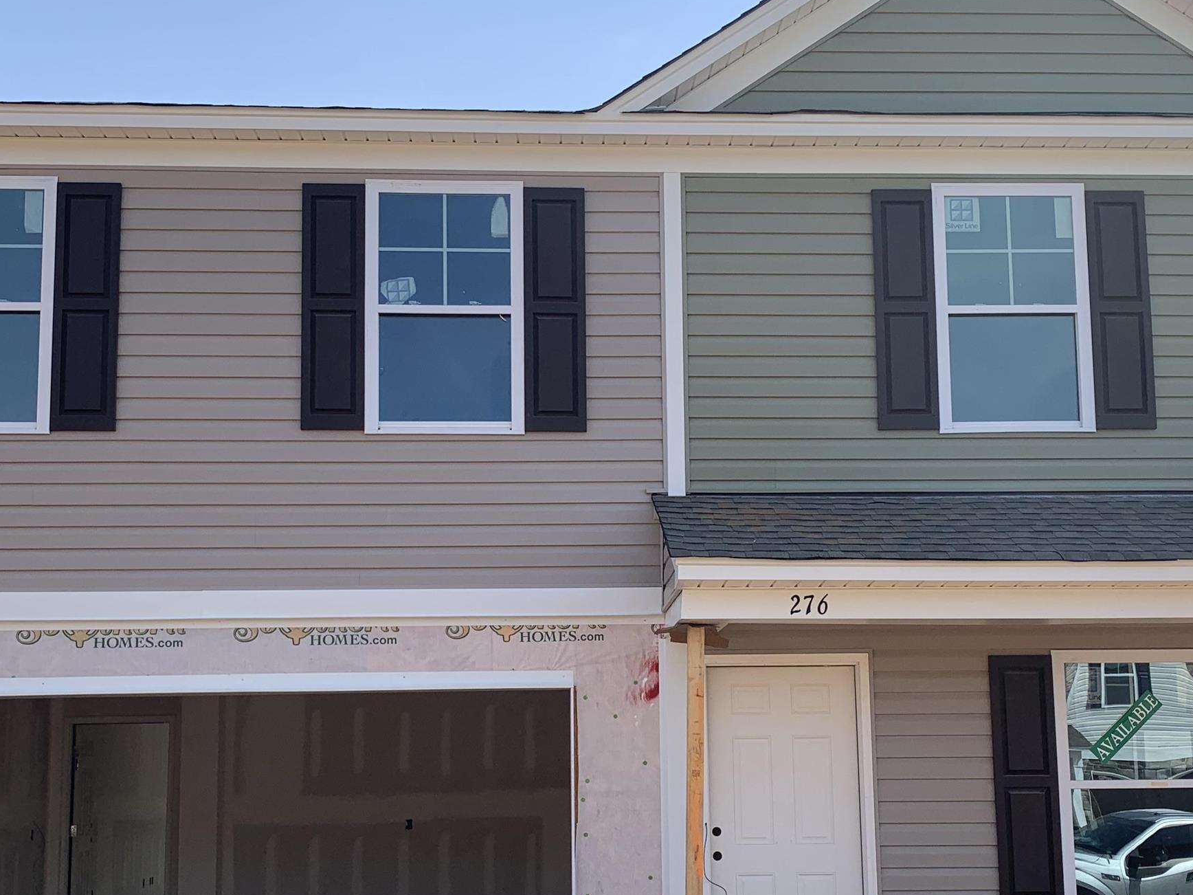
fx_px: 1585
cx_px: 614
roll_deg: +1.6
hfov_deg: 41.2
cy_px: 596
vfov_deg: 31.3
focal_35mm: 46
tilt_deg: +5.9
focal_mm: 4.25
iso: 25
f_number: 1.8
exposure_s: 1/1992
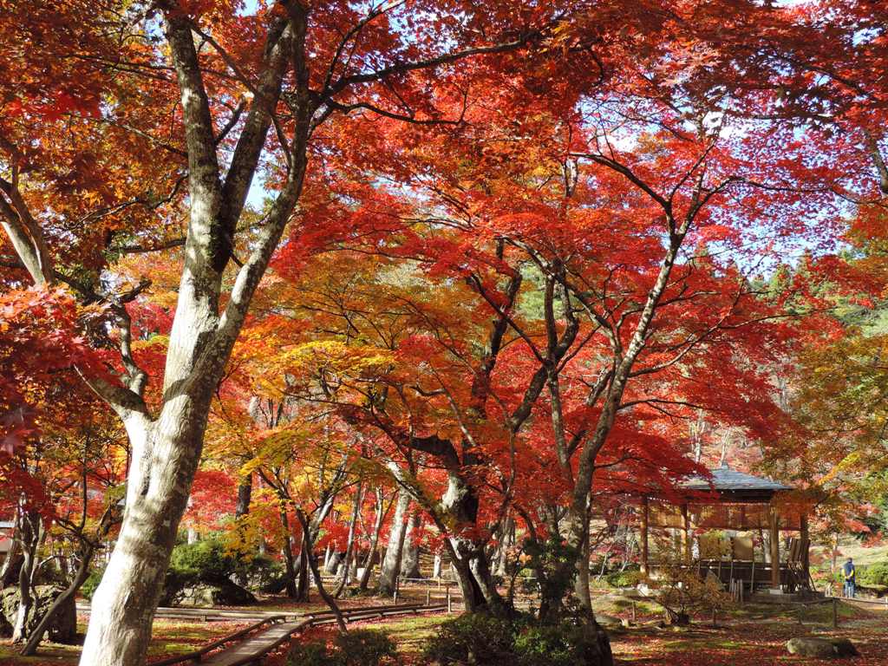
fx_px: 1103
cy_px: 333
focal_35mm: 43
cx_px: 444
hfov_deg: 43.9
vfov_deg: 33.6
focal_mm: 7.6
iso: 80
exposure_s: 1/160
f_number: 3.4
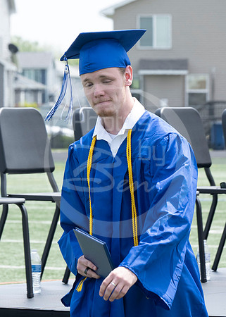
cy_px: 70
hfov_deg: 4.2
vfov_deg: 5.8
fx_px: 3109
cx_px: 28
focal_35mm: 346
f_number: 7.1
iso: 200
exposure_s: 1/250
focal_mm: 110
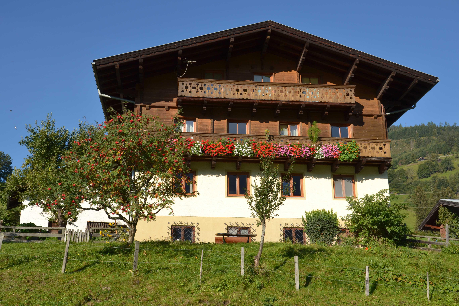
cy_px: 153
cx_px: 230
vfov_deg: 31.9
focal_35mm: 42
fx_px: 535
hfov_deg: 46.4
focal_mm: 28
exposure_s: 1/200
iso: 100
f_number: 10
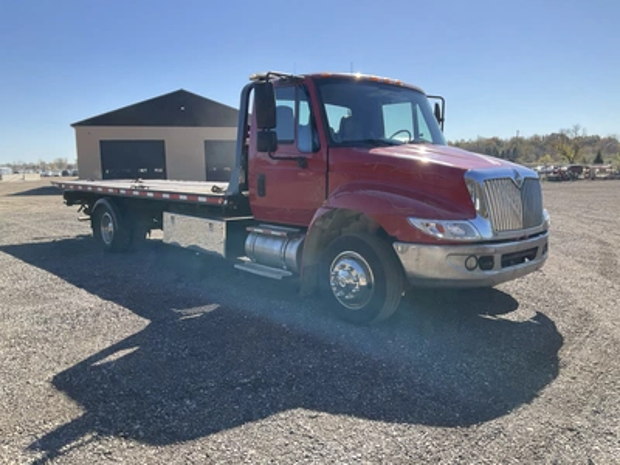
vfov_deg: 48.2
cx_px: 310
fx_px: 519
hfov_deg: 61.7
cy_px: 232
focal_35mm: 29
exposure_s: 1/1168
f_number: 1.8
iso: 25
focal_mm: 3
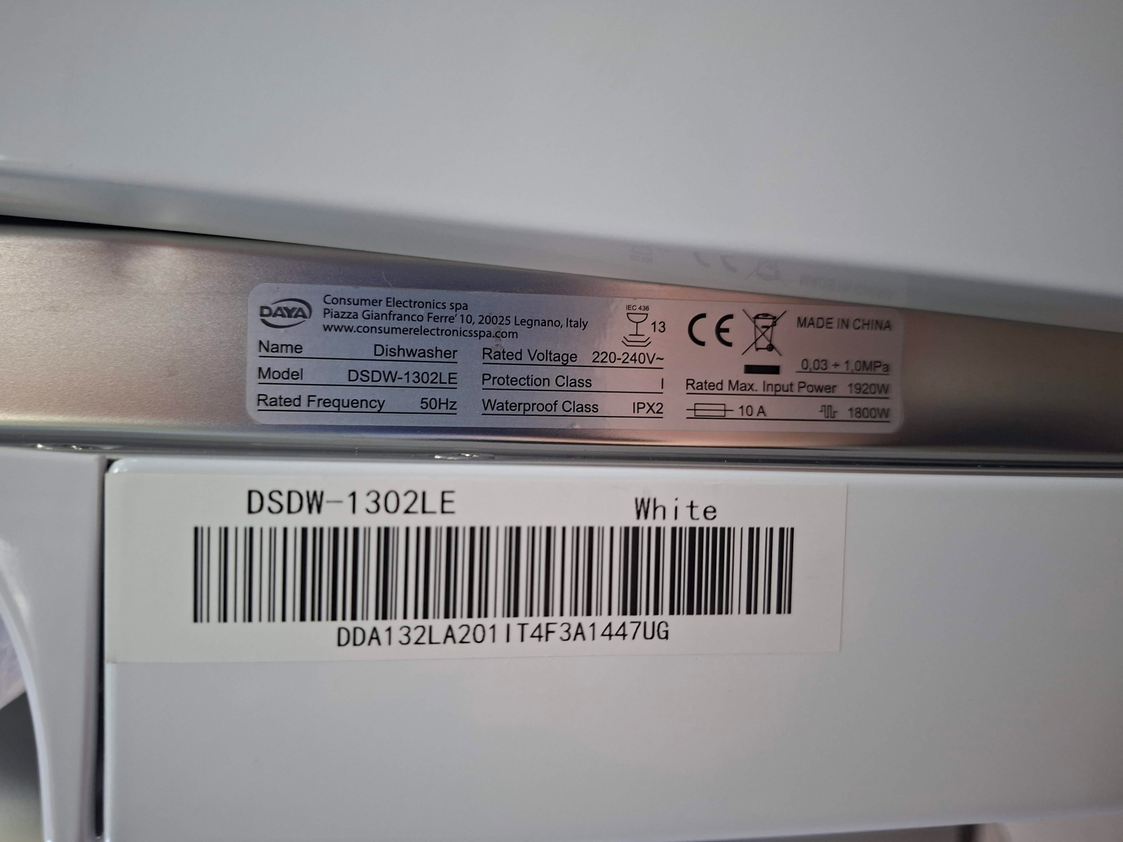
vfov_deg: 58.9
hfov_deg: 73.9
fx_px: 746
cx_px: 562
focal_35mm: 23
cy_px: 421
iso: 320
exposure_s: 1/33
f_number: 1.8
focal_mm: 5.54
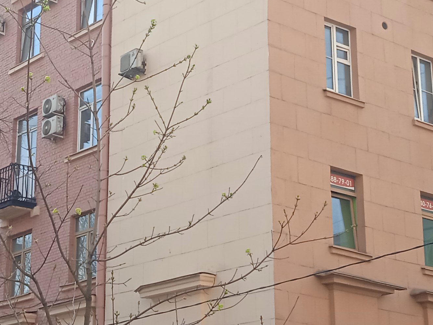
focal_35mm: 88
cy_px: 134
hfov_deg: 22.1
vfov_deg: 16.8
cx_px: 119
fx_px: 1101
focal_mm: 3.43
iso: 100
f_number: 2.2
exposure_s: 1/371
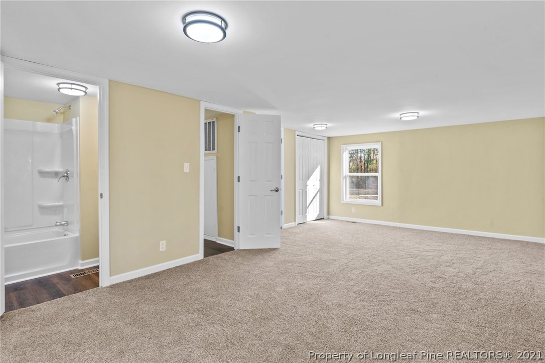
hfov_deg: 90.0
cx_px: 272
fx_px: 272
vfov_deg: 67.3
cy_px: 182
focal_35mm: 18
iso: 400
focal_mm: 18
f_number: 8
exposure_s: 1/4
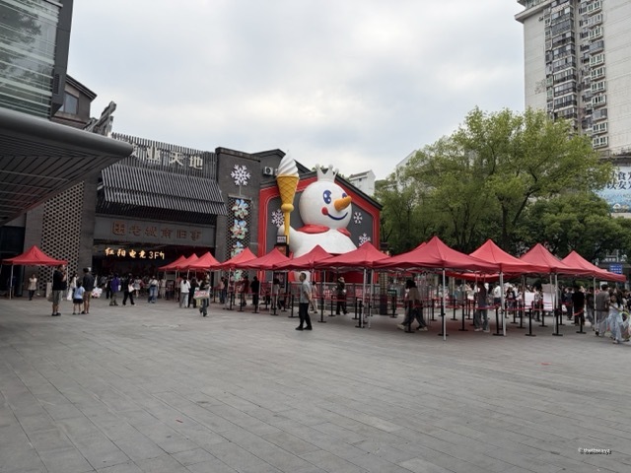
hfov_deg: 67.3
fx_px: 474
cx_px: 316
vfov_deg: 53.1
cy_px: 236
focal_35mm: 26
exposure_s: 1/2012
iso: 50
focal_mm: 5.96
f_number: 1.6
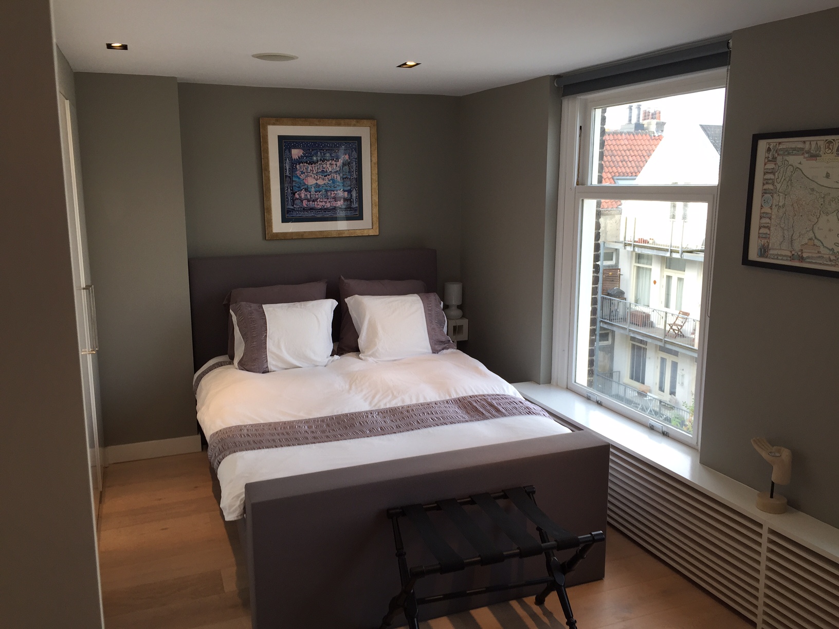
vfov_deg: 48.2
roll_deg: -0.9
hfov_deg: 61.7
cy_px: 314
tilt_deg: -10.6
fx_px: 703
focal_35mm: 29
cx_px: 420
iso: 32
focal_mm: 4.15
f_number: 2.2
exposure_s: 1/100
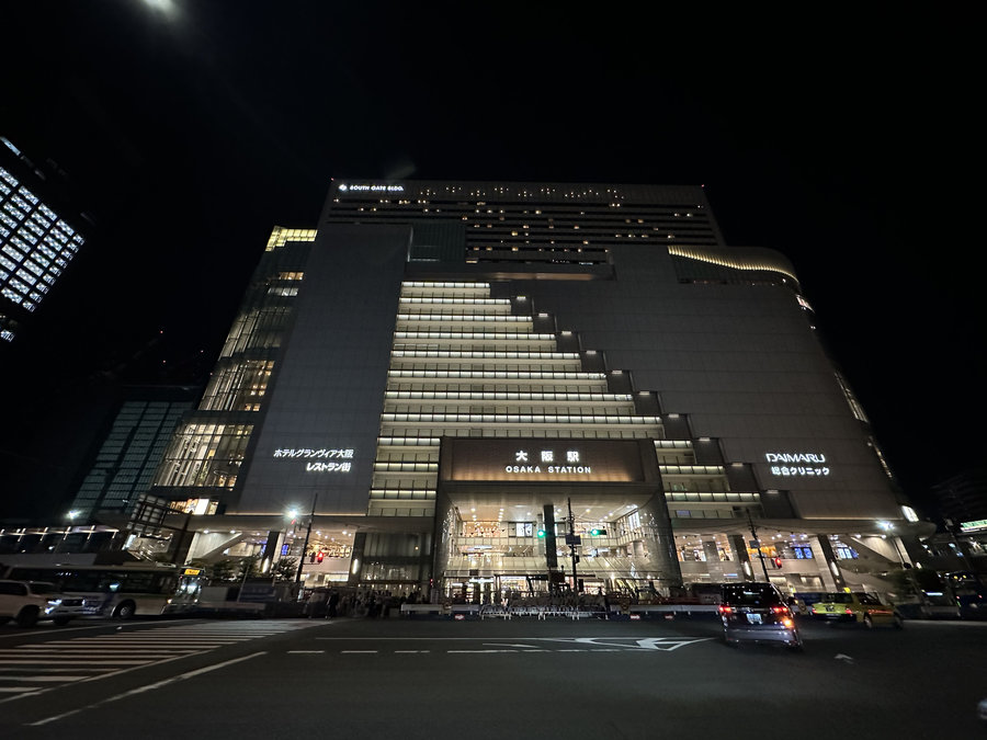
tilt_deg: +29.7
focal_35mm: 14
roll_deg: -0.4
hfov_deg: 102.1
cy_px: 370
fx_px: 399
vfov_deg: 85.7
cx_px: 494
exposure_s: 1/60
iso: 500
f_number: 2.2
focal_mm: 2.22
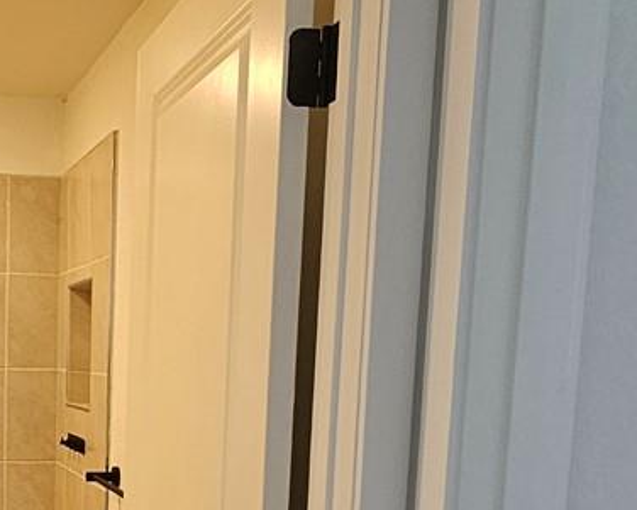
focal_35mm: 54
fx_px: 1018
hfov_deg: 32.8
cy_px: 525
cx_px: 54
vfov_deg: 26.4
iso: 125
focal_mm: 2.2
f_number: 2.2
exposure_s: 1/60
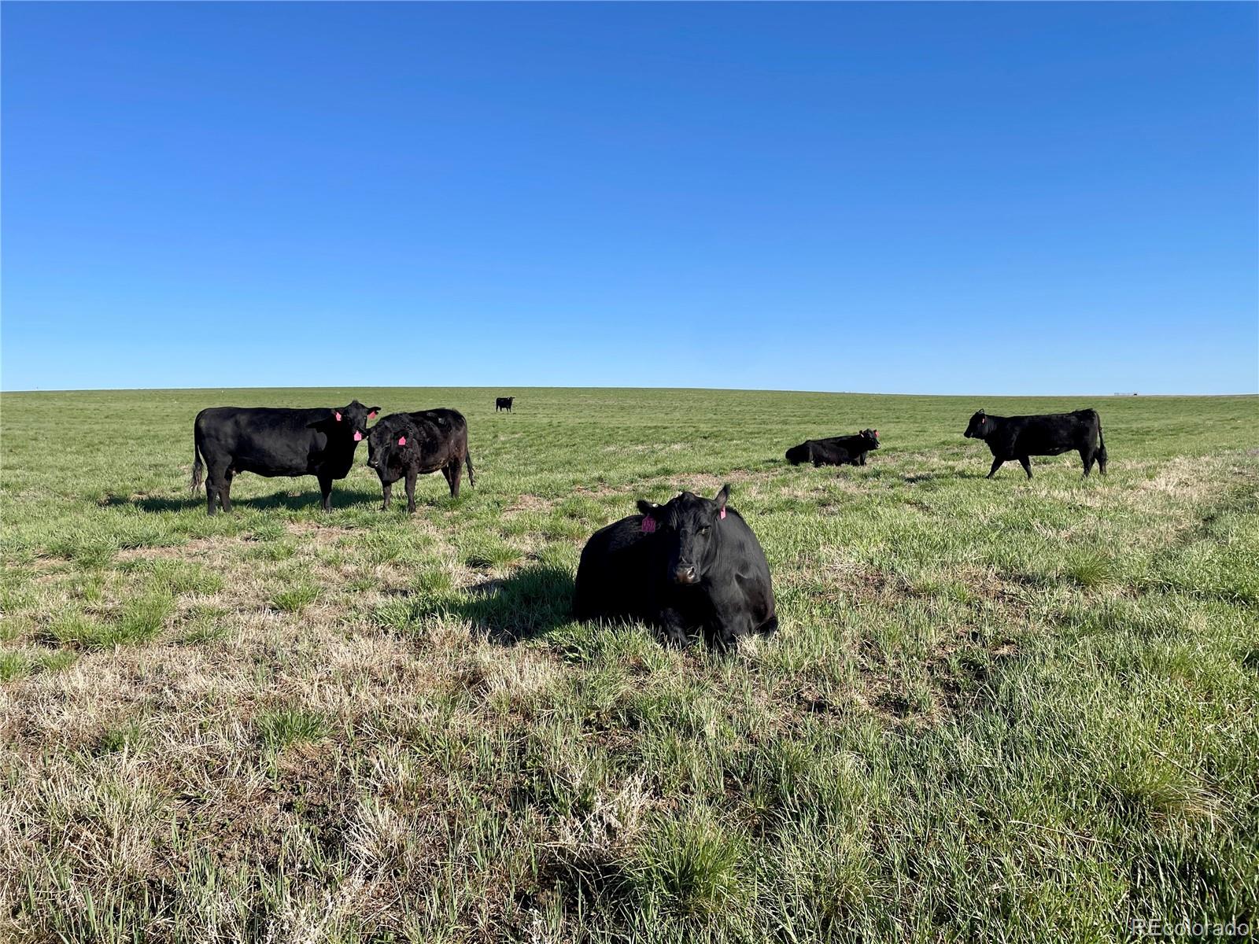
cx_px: 630
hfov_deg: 67.3
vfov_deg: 53.1
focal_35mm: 26
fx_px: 946
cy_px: 472
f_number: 1.6
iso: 32
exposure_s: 1/3205
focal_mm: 4.2
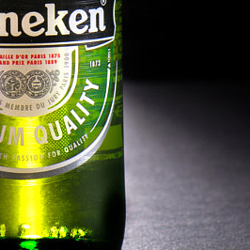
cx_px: 24
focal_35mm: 536
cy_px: -68
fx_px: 4380
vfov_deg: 3.3
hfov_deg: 3.3
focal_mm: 105
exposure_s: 1/100
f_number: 8
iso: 125
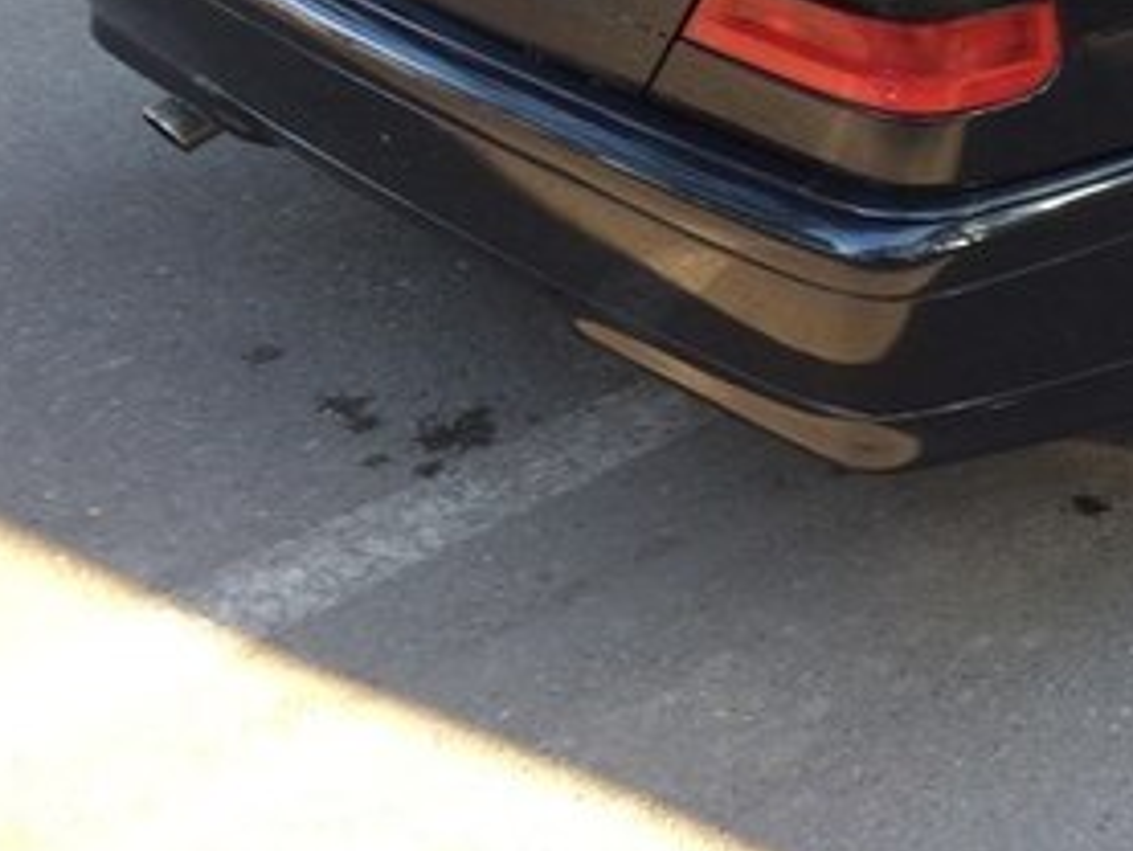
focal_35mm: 69
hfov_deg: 26.6
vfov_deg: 20.2
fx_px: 2259
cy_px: -129
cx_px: 1133
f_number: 2.2
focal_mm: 4.15
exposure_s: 1/50
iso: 32
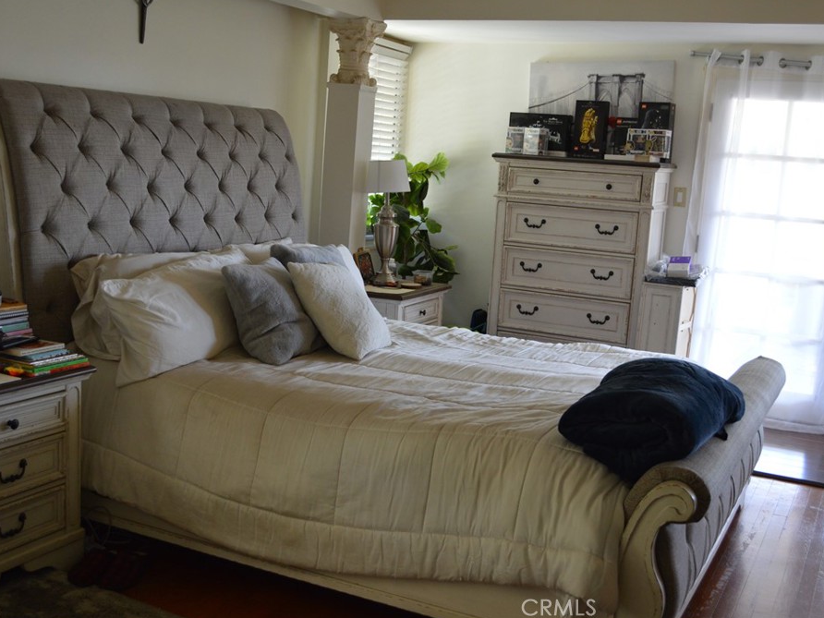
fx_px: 1024
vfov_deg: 33.6
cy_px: 307
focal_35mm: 43
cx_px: 379
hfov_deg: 43.8
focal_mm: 26
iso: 720
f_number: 4.2
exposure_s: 1/60
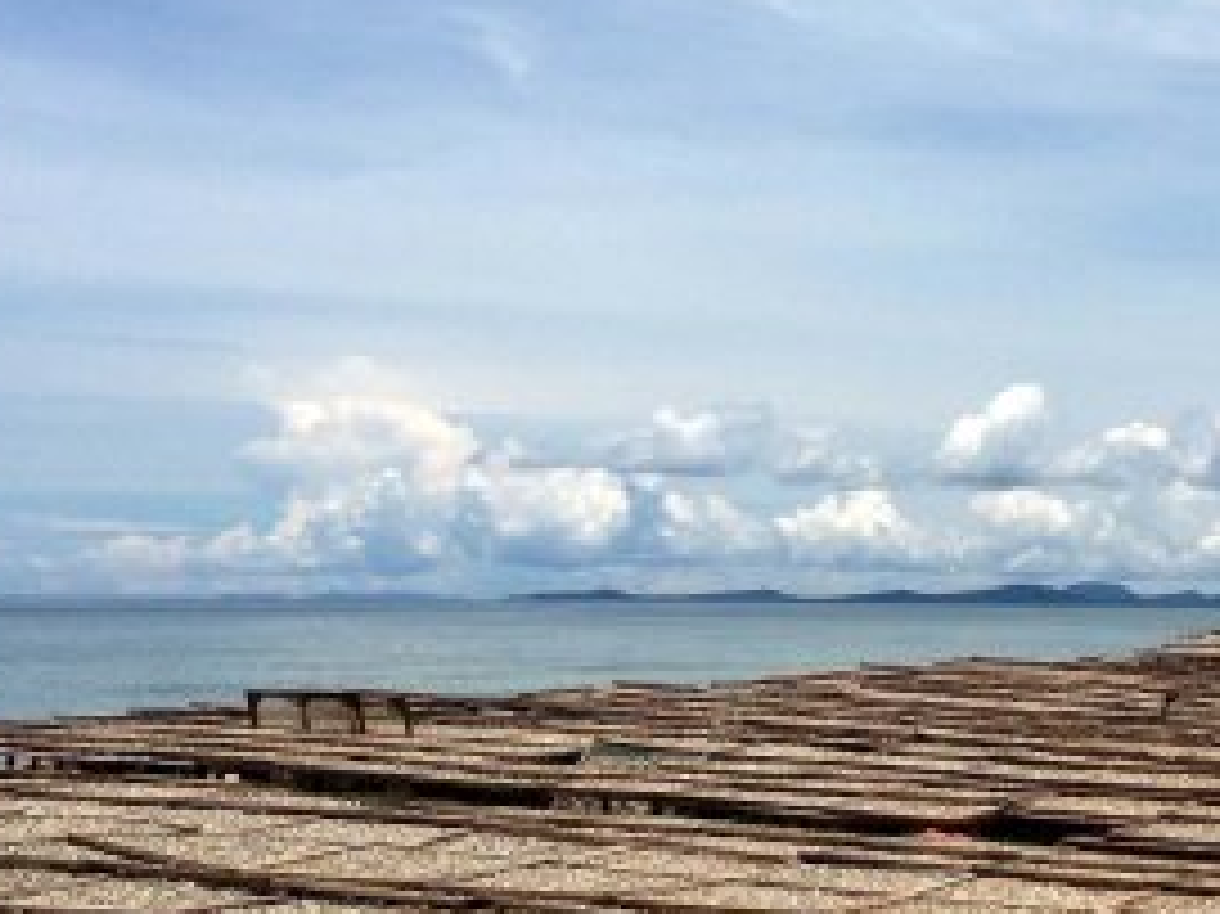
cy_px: 432
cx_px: 1069
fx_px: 2853
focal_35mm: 81
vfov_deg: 18.2
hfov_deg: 23.6
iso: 50
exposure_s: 1/2710
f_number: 2.4
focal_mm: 4.13
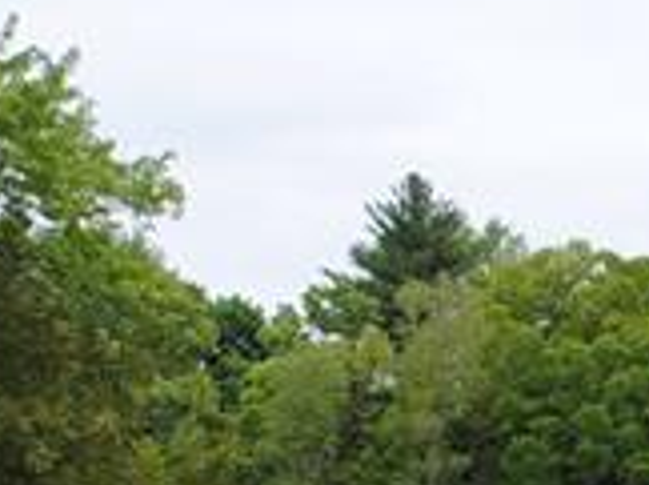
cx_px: 837
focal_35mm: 183
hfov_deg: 10.6
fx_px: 3426
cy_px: 535
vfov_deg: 8.0
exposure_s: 1/200
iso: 100
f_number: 7.1
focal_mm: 20
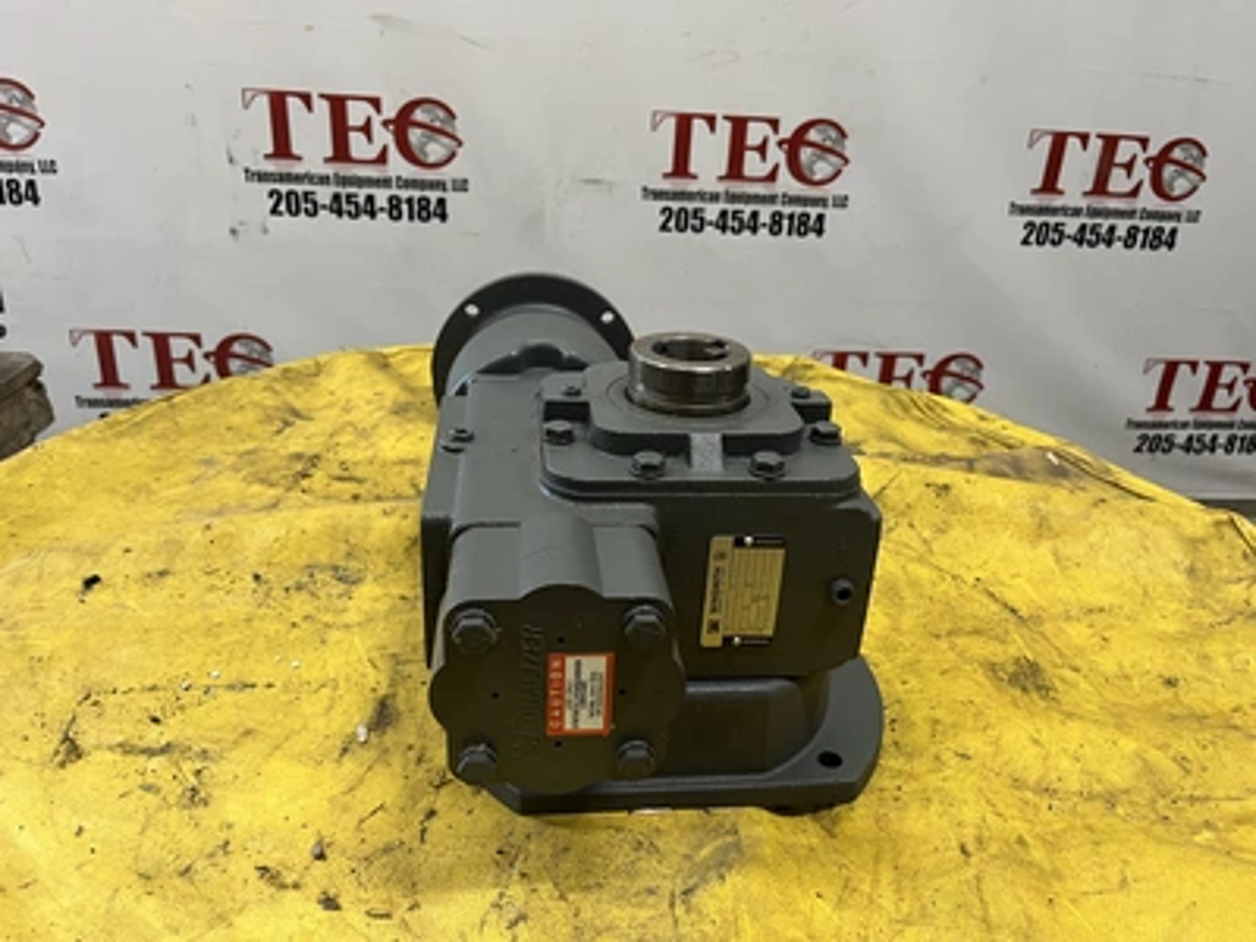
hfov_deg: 67.3
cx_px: 628
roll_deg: -2.3
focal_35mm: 26
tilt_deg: -25.2
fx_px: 943
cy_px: 471
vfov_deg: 53.1
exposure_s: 1/60
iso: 125
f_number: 1.6
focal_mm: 5.1
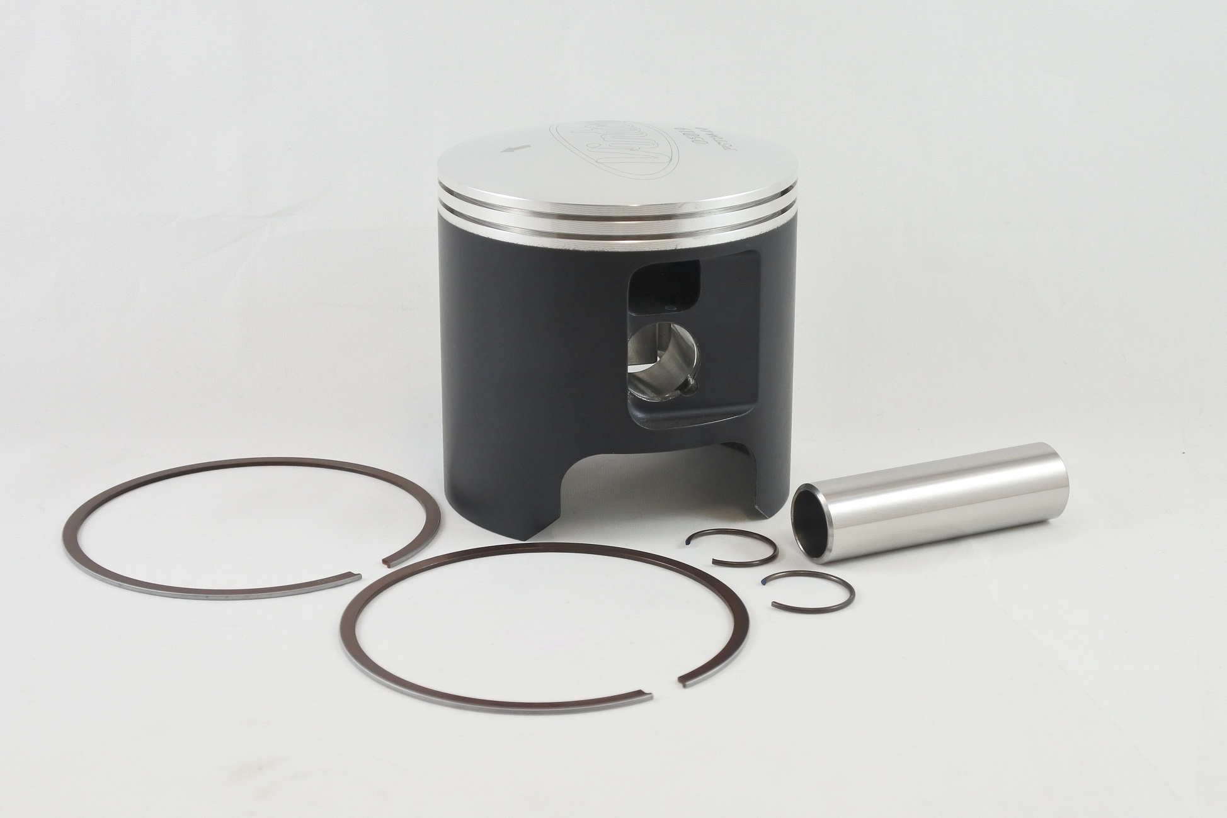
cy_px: 409
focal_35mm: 47
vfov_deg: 28.7
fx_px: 1602
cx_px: 614
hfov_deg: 41.9
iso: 400
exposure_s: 1/125
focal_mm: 17.6
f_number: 4.5
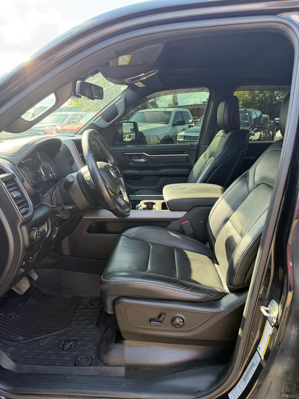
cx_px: 150
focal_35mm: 24
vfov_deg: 71.6
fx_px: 276
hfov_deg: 56.8
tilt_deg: -14.6
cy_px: 200
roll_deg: +1.1
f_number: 1.78
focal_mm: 6.76
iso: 80
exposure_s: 1/172
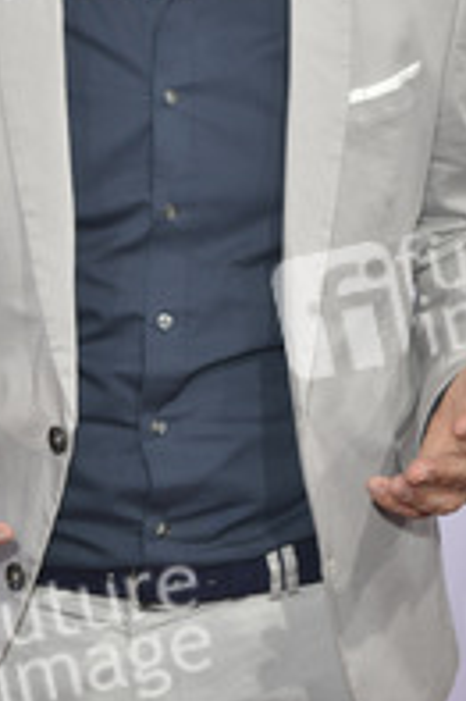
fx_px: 2295
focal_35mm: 118
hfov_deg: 11.6
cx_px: 132
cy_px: 117
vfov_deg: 17.2
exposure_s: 1/160
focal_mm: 58
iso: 320
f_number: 7.1
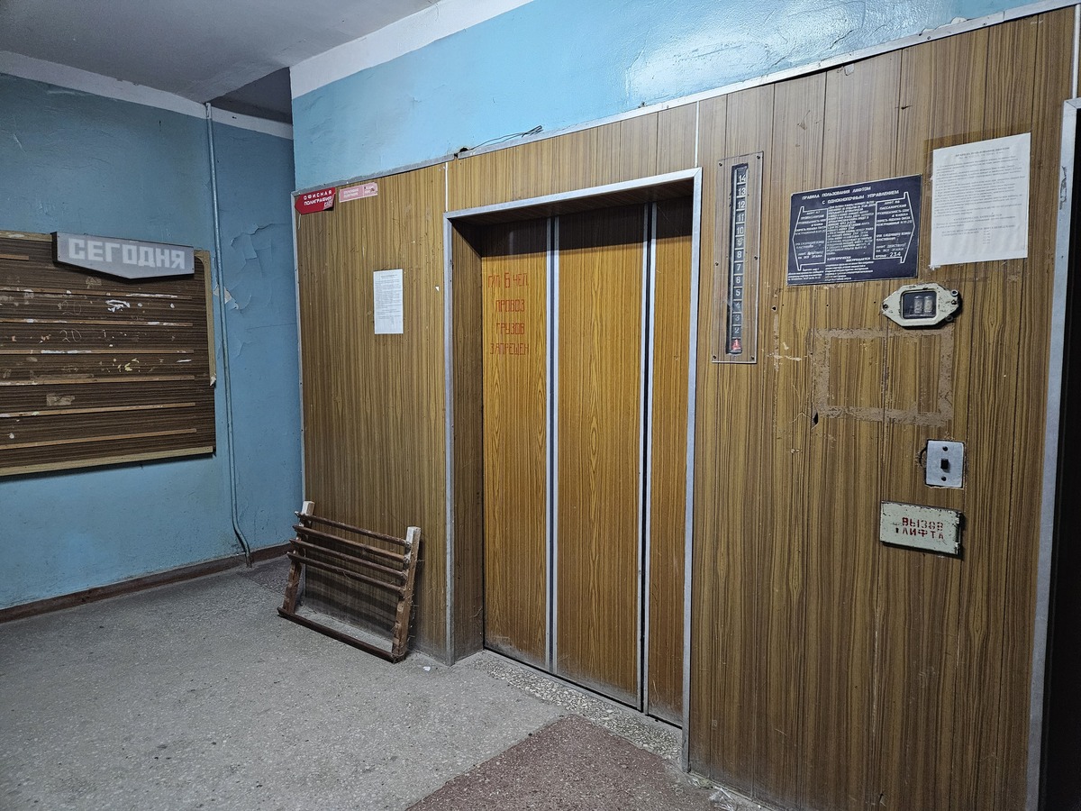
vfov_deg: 58.9
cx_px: 540
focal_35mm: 23
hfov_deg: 73.9
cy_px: 406
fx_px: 718
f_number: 1.8
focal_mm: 5.4
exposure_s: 1/50
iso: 640
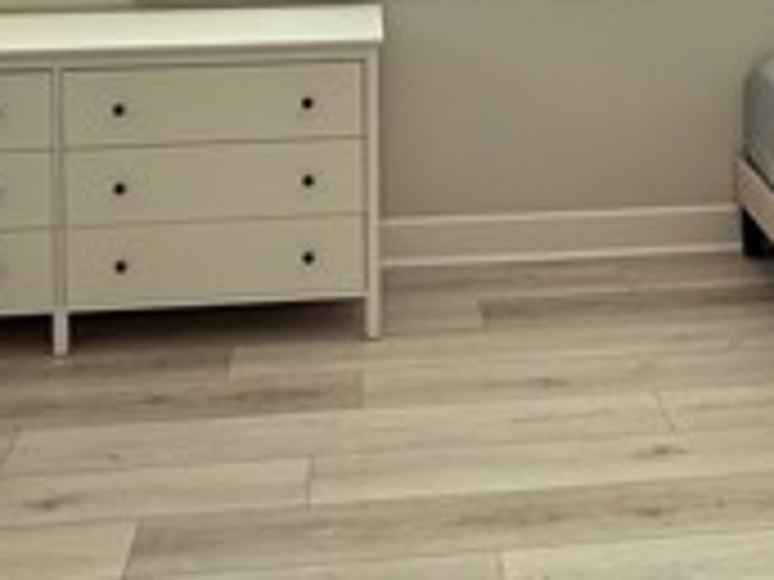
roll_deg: +0.8
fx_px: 1163
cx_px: 477
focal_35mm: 52
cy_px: -229
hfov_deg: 36.6
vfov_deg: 23.7
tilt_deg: +0.4
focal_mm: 2.22
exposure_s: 1/120
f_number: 2.2
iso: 80
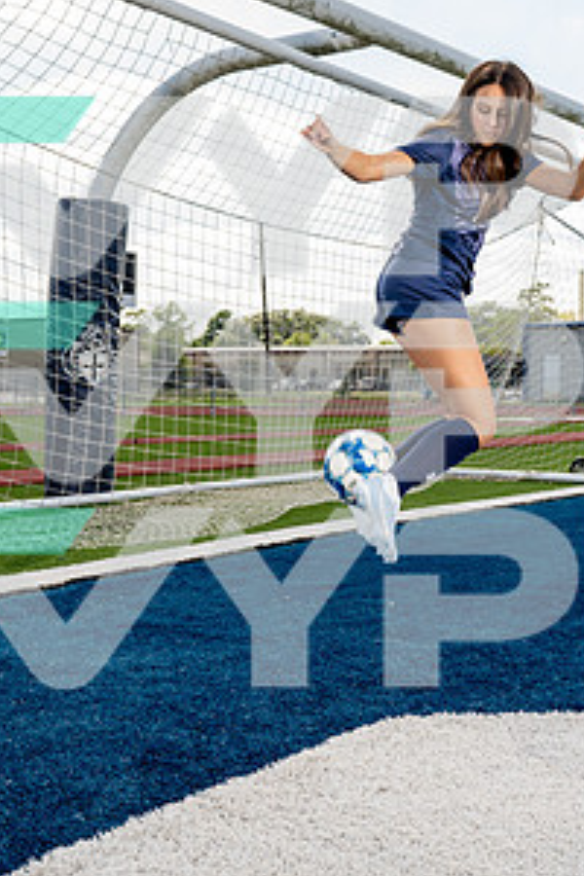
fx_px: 1241
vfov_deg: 38.8
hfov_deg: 26.4
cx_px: 356
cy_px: 394
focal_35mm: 51
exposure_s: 1/250
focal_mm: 34
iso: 100
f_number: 5.6
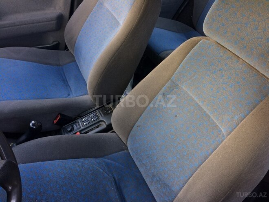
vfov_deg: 48.2
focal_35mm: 29
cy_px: 101
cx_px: 134
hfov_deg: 61.7
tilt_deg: -45.3
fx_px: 225
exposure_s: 1/33
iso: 32
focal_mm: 4.15
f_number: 2.2
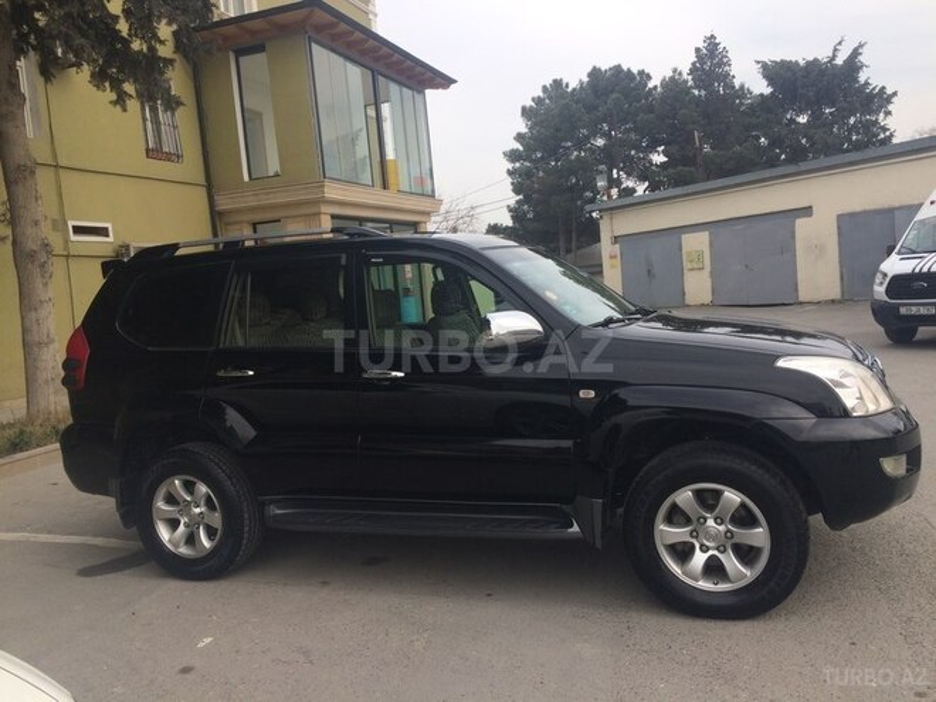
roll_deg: +4.2
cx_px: 468
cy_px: 351
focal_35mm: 29
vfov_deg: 48.2
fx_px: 784
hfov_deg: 61.7
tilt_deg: -6.4
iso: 32
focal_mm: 4.15
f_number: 2.2
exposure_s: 1/684
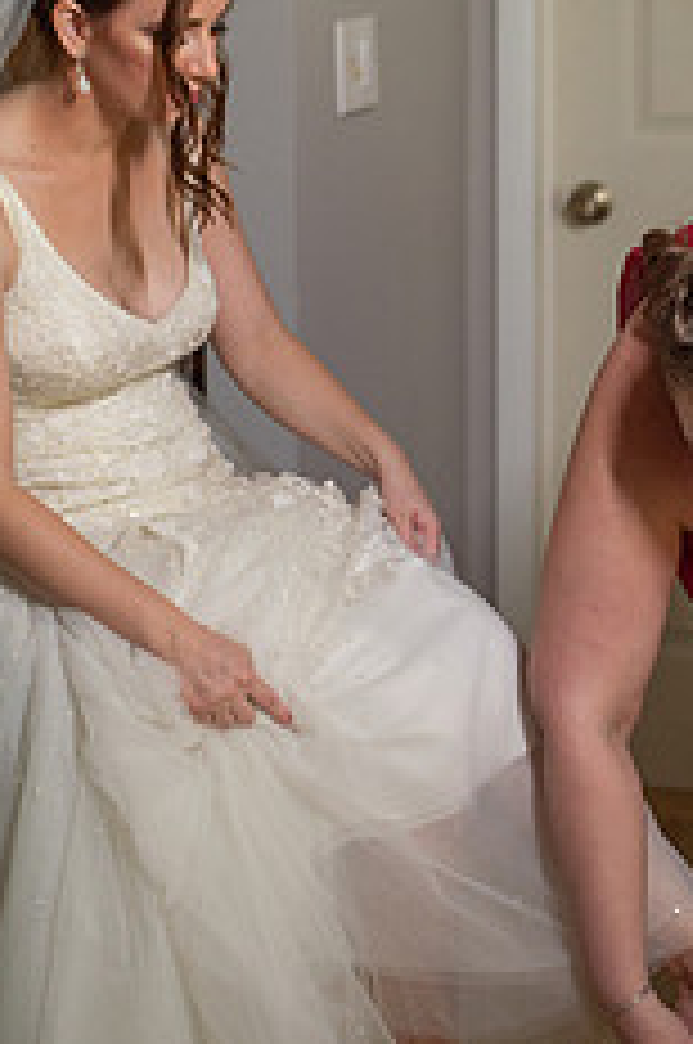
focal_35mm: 97
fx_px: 2809
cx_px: 551
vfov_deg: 21.0
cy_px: 324
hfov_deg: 14.0
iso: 1000
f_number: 2.5
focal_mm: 50
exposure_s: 1/400
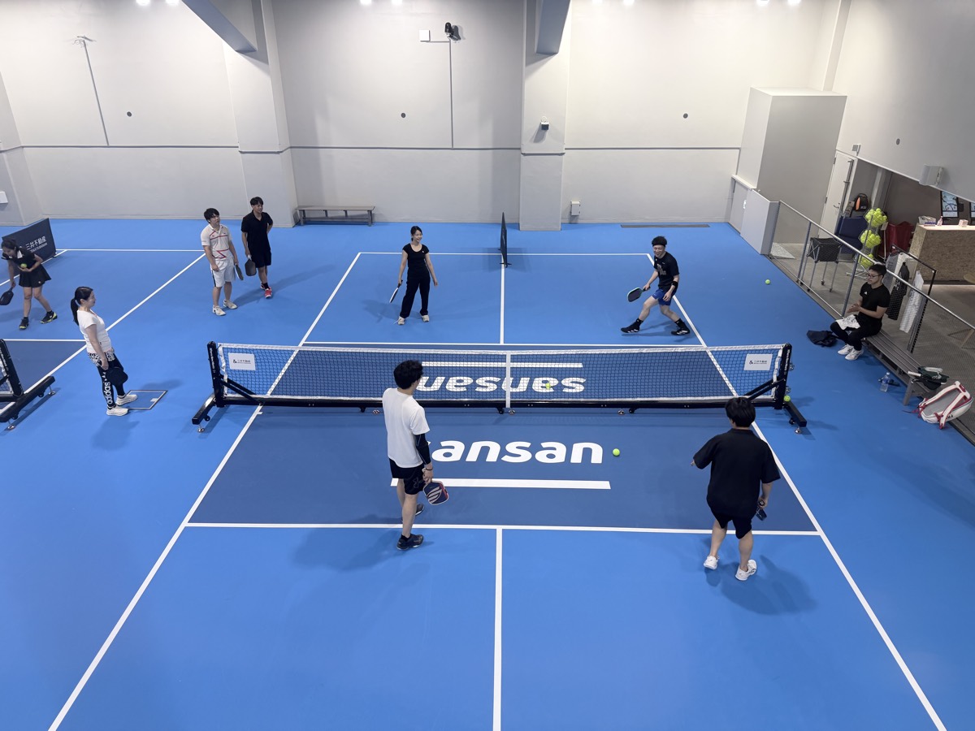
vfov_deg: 56.8
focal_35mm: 24
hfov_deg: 71.6
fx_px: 676
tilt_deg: -26.1
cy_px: 366
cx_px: 488
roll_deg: +0.5
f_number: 1.78
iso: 100
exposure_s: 1/121
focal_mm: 6.76
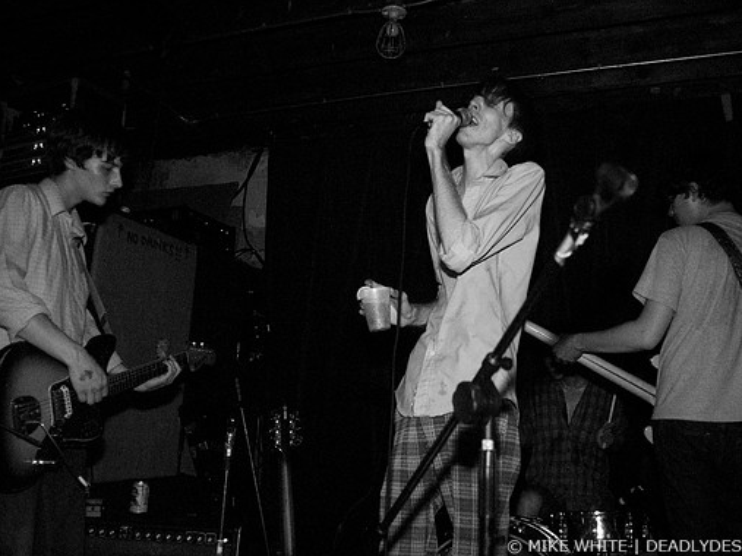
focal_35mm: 33
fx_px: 707
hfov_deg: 55.3
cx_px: 408
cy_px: 277
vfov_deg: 42.9
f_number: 2.8
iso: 1600
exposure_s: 1/30
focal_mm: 20
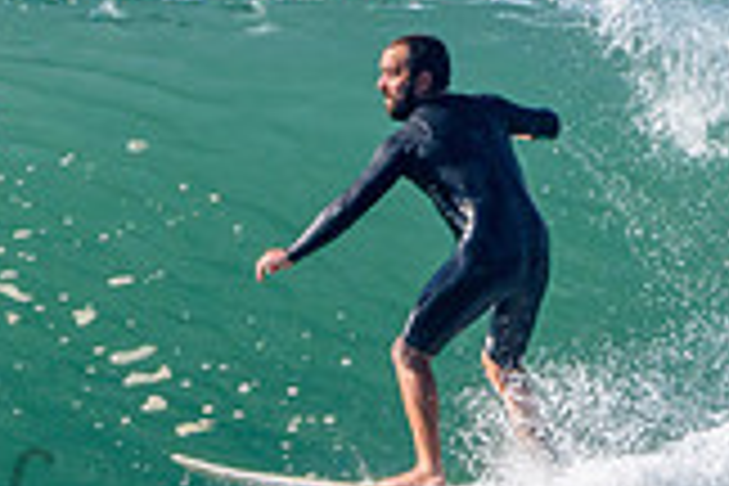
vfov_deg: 0.5
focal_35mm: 2689
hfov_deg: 0.8
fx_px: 54448
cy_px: 479
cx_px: -14
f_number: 5.6
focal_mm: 500
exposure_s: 1/2000
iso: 400
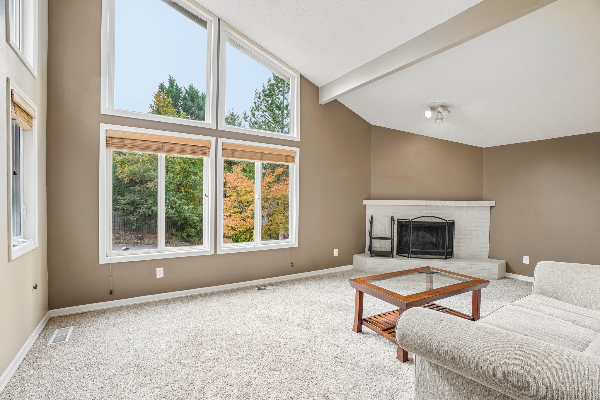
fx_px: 267
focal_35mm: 16
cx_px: 300
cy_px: 200
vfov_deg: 73.7
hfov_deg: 96.7
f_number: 8
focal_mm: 16
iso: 400
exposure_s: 1/50
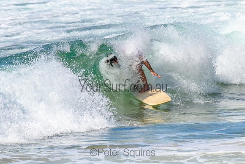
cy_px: 65
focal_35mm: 1101
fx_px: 7491
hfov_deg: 1.9
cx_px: 97
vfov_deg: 1.3
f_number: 11
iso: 800
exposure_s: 1/2000
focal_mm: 800
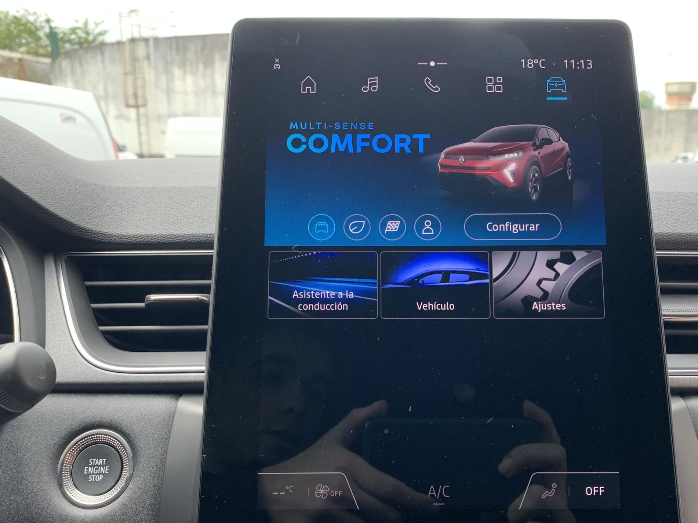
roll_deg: -0.6
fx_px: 706
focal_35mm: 35
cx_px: 381
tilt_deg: -11.0
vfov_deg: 40.5
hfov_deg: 52.6
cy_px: 315
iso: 25
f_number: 1.8
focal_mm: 4.25
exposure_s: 1/122
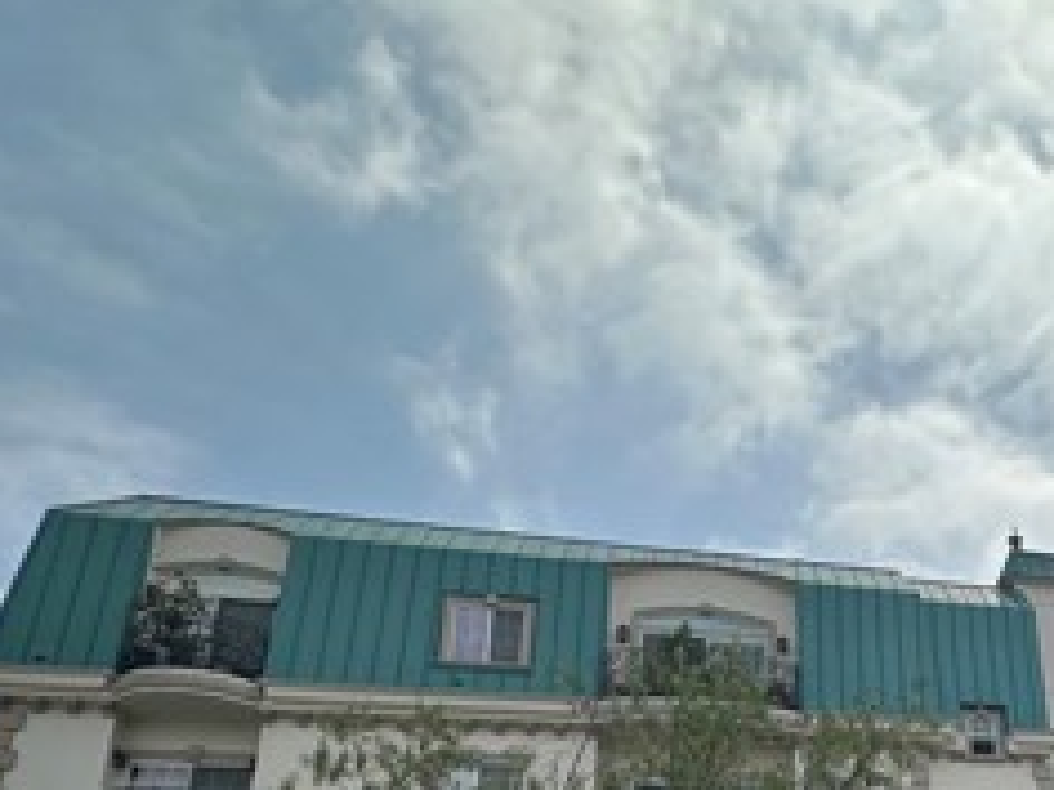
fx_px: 1157
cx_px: 1099
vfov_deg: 33.7
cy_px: 830
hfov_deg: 41.3
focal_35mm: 38
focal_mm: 2.22
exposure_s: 1/4651
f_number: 2.2
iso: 50
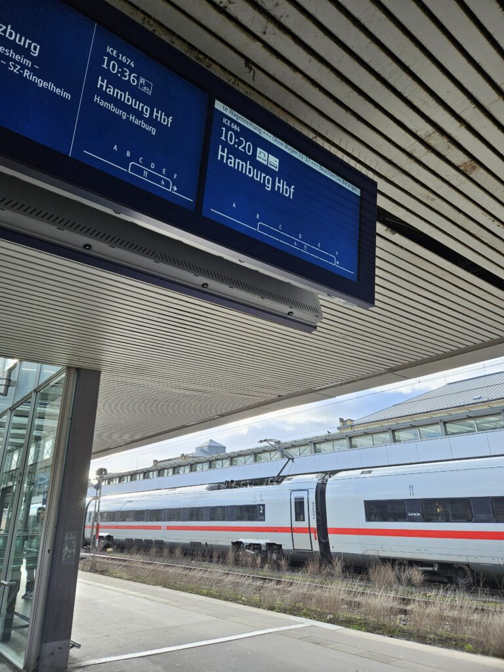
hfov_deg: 58.9
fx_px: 446
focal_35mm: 23
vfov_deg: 73.9
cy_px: 336
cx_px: 252
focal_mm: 5.4
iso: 25
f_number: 1.8
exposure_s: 1/225
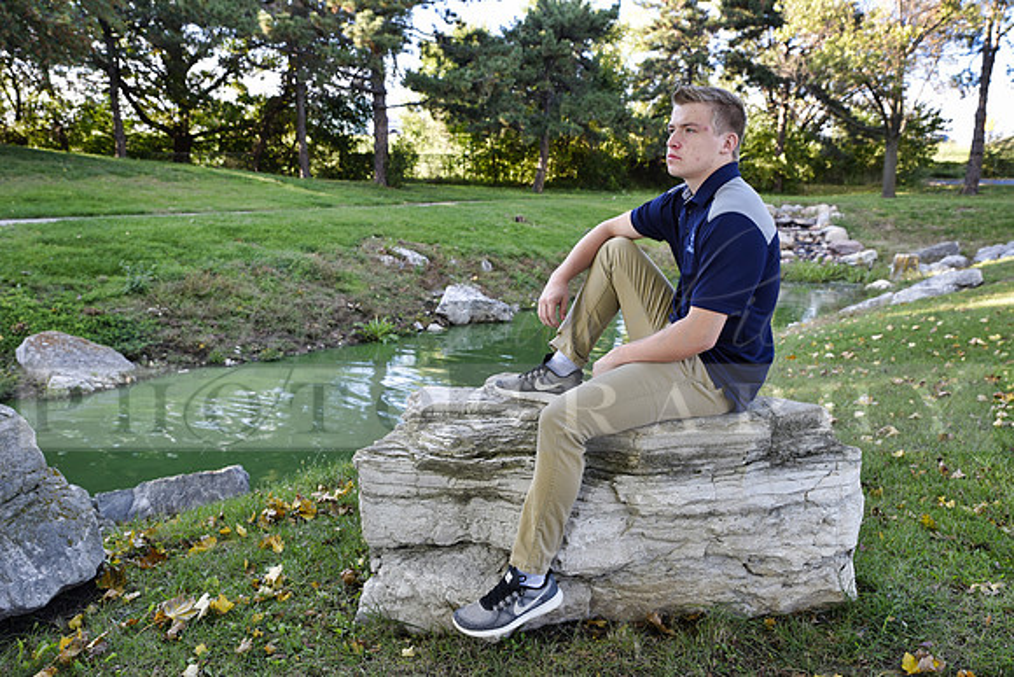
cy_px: 338
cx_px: 507
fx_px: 902
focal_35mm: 32
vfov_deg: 41.1
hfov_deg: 58.7
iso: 200
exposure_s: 1/100
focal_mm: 32
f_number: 5
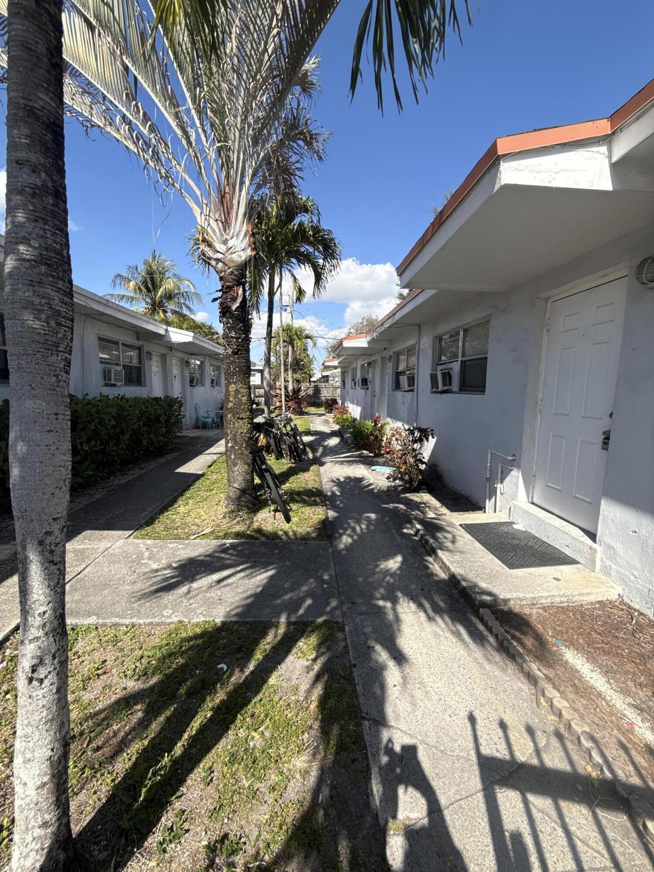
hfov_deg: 85.7
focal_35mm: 14
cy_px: 436
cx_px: 327
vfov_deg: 102.1
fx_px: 353
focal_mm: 2.22
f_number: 2.2
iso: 20
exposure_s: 1/540
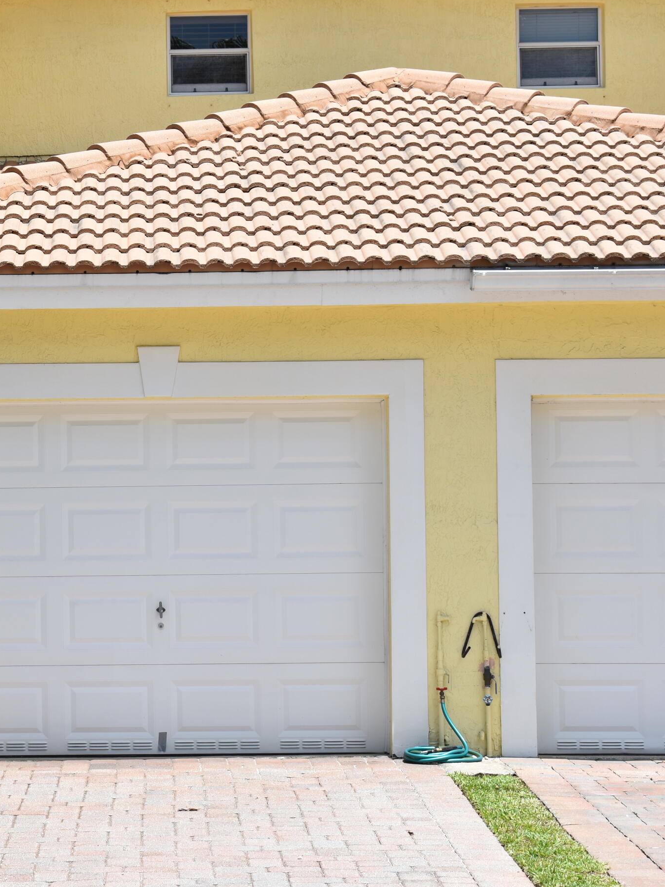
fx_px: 2946
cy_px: 413
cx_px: -20
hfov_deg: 12.7
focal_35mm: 115
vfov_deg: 17.1
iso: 110
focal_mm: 48
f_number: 8
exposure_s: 1/250
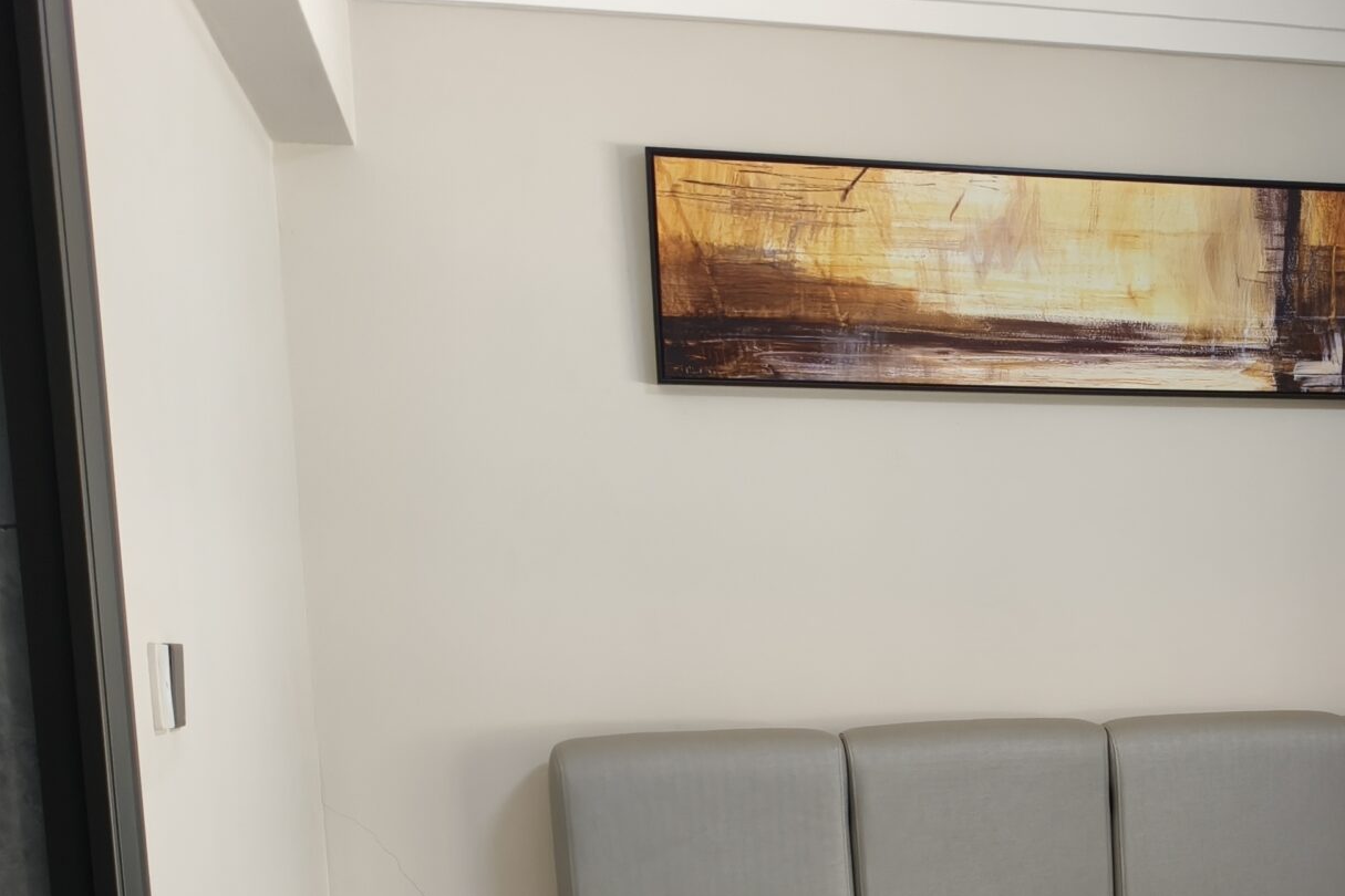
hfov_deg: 32.8
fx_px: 2129
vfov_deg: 22.6
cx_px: 1274
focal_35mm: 57
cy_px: 954
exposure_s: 1/50
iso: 250
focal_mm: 4.94
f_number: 1.5
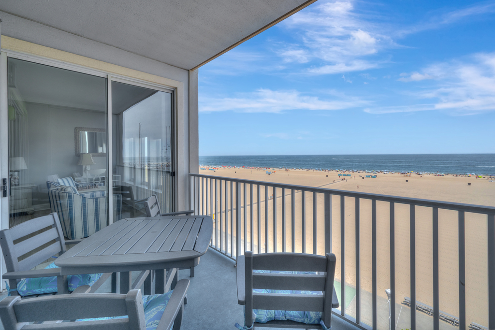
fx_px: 193
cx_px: 248
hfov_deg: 104.2
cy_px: 165
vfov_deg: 81.2
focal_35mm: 14
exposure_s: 1/800
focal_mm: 14
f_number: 8
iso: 320
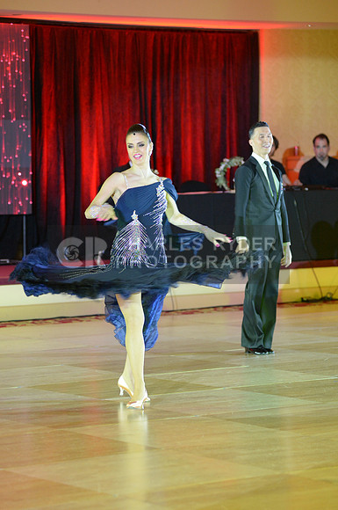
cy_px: 255
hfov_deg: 9.4
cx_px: 169
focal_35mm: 145
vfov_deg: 14.2
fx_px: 2048
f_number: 4
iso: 4000
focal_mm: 145
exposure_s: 1/250
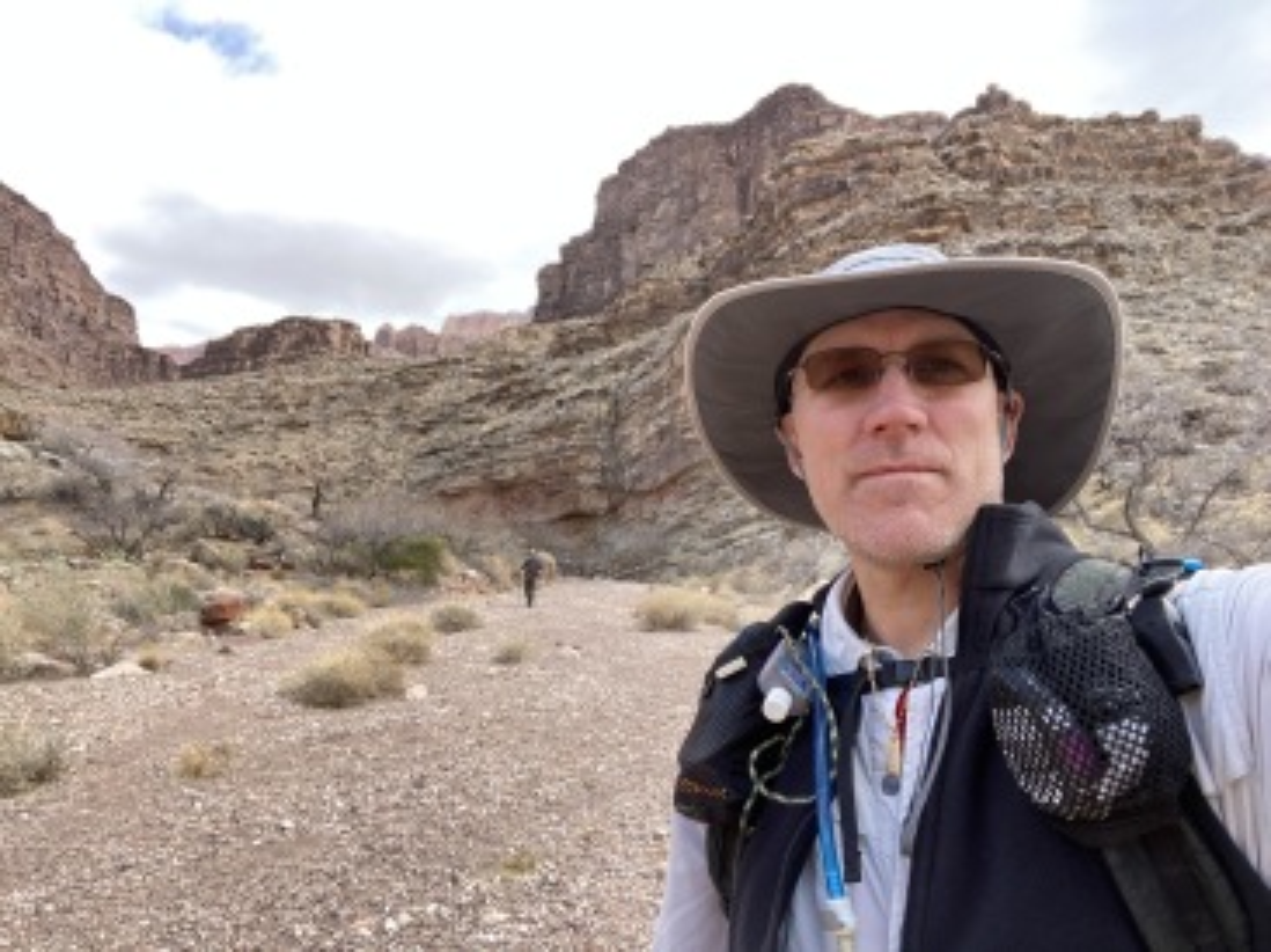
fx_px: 844
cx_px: 636
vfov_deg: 58.8
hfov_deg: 74.0
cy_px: 476
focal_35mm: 23
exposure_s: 1/122
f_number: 2.2
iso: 25
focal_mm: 2.71
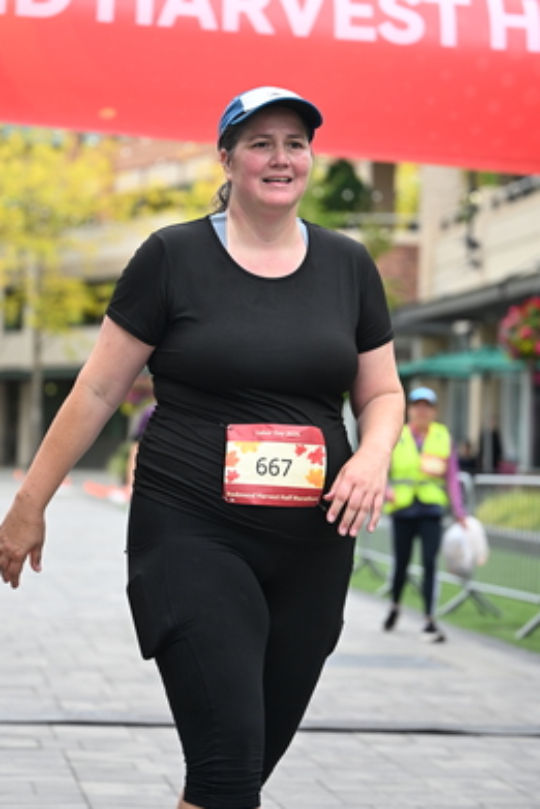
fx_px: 2338
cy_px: 337
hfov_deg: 13.2
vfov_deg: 19.6
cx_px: 216
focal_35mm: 104
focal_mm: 74
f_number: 2.8
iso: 400
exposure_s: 1/1250
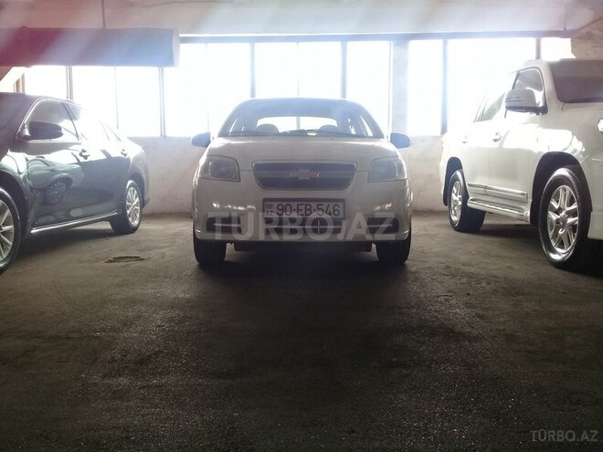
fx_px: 540
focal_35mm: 31
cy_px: 226
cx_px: 302
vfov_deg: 45.4
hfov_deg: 58.4
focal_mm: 3.3
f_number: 2.2
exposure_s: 1/33
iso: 50
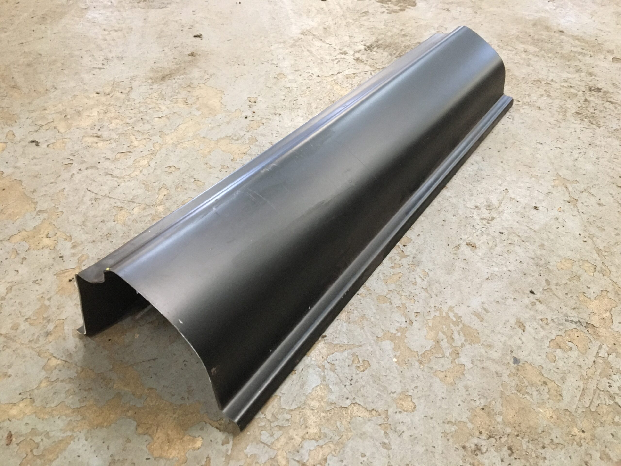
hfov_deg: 61.7
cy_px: 233
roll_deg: -3.3
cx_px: 310
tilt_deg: -39.7
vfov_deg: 48.2
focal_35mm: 29
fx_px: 520
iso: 200
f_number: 2.2
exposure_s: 1/17
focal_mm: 4.15
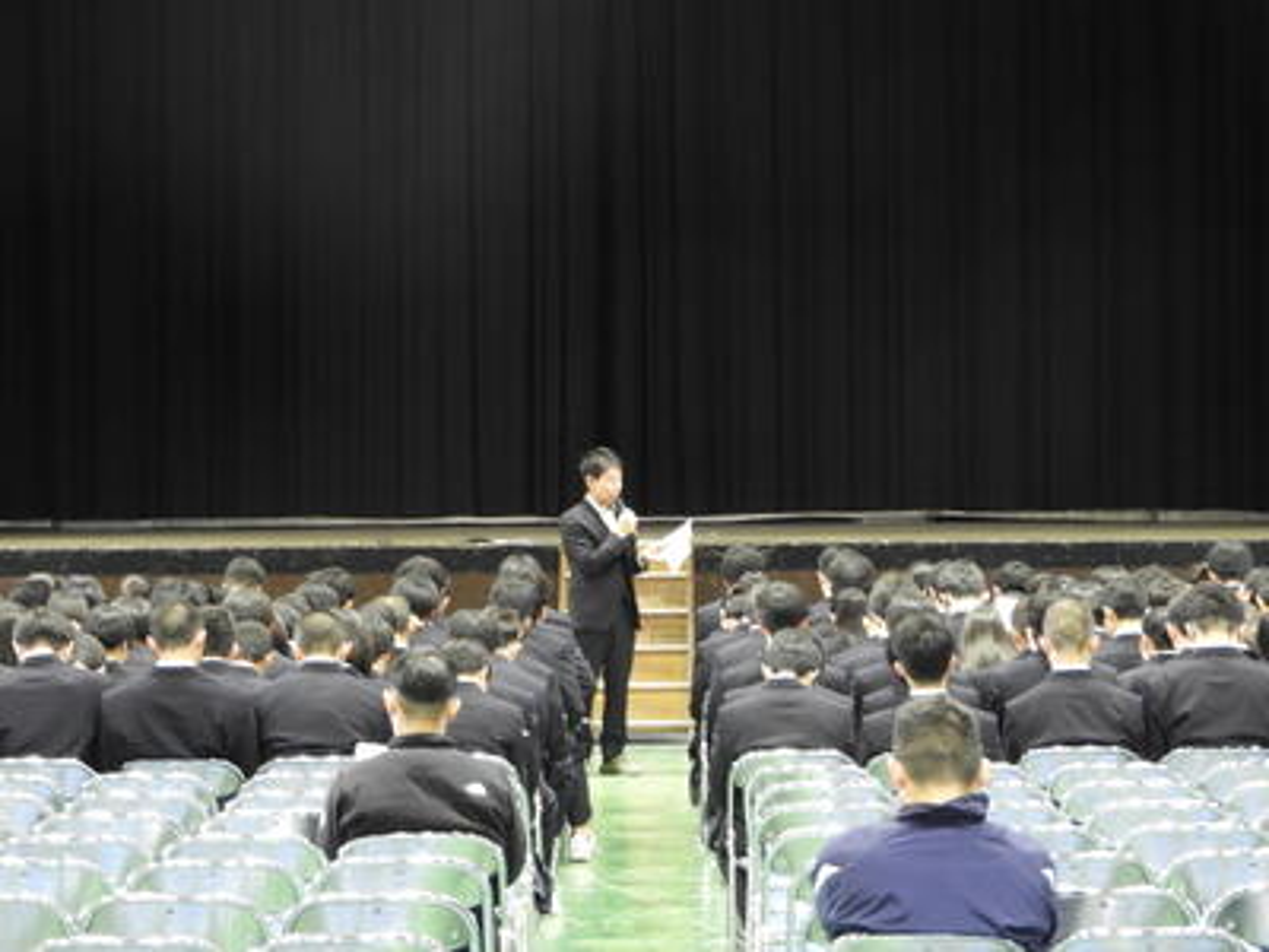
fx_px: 4216
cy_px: 476
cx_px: 634
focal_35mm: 115
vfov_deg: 12.9
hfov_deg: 17.1
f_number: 5
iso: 800
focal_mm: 20.6
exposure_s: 1/13
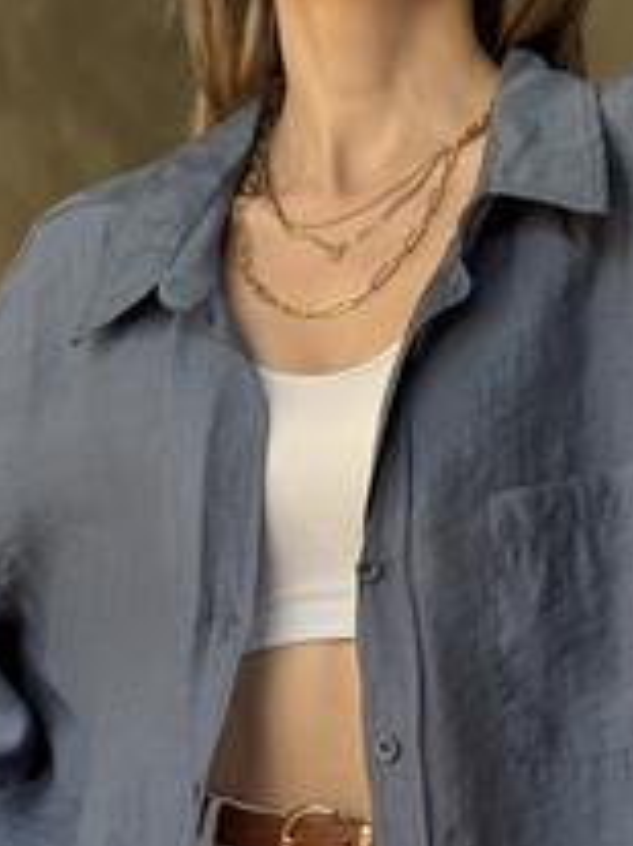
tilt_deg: -0.2
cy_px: 801
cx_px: 437
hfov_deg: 14.9
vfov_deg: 19.4
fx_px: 2416
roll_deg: -0.7
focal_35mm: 99
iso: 100
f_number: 1.78
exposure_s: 1/60
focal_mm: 6.76
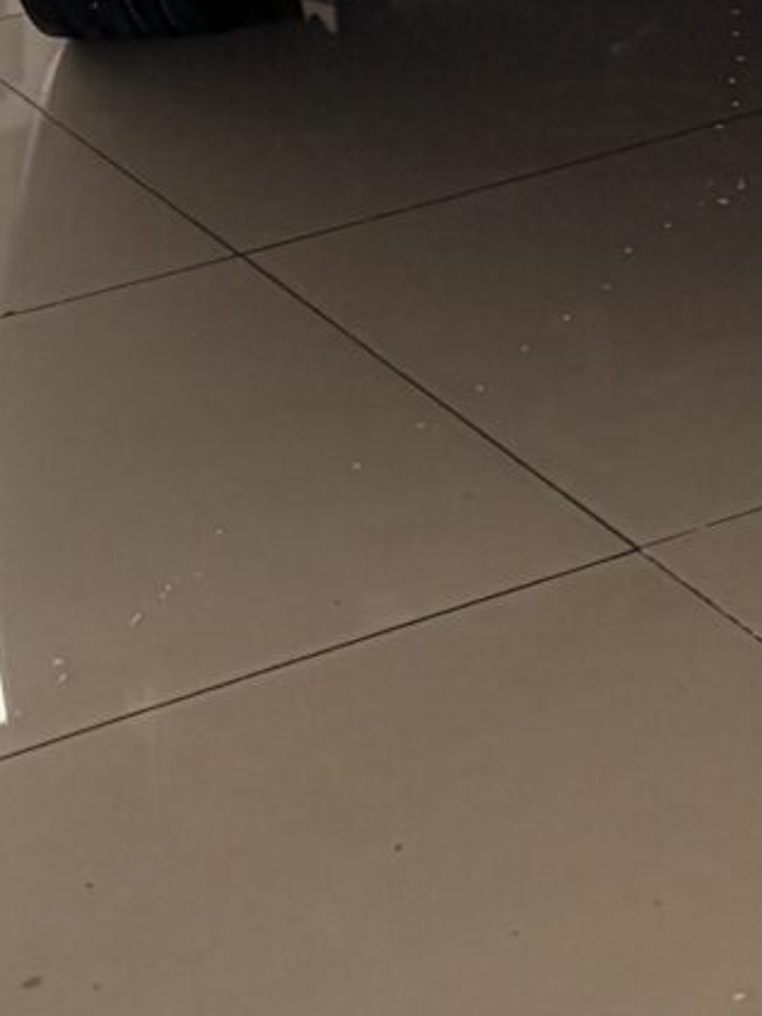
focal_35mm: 158
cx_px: 1194
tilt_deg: -6.5
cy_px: -1204
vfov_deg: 11.0
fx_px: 4635
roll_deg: -0.1
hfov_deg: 9.1
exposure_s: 1/204
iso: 125
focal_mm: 5.96
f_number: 1.6
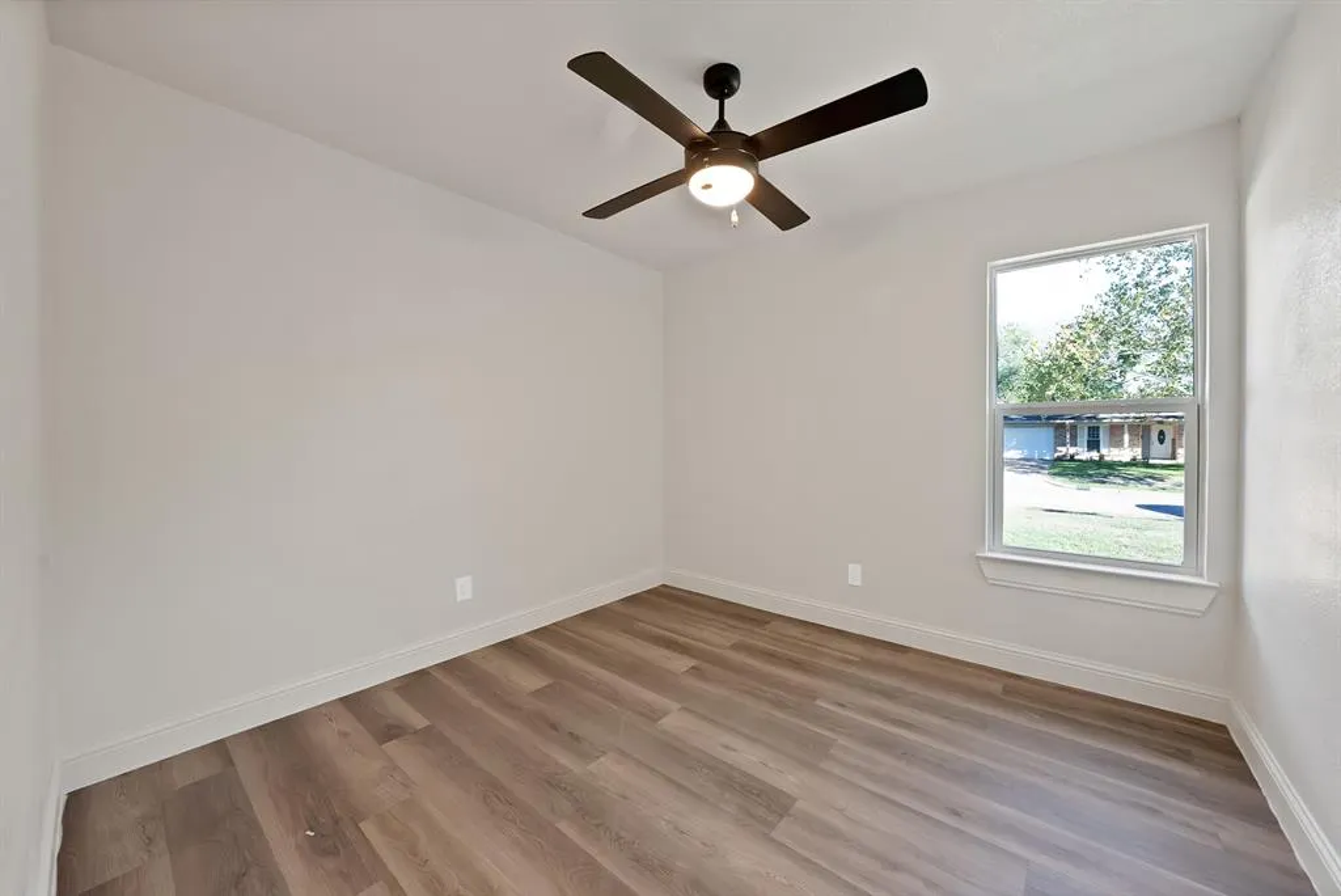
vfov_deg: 90.1
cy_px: 448
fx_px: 447
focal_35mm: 12
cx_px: 670
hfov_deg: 112.6
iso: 640
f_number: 9
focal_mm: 12
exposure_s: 1/4
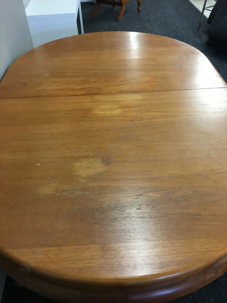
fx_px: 254
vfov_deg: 61.7
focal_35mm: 29
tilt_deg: -42.0
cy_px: 152
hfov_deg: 48.2
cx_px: 114
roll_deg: +0.4
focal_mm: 4.15
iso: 50
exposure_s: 1/17
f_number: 2.2
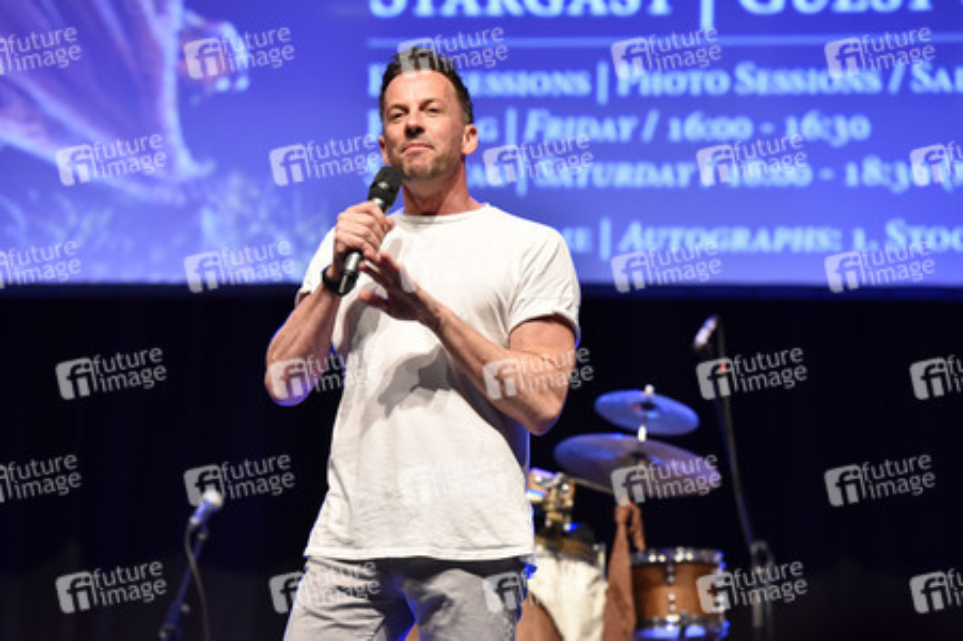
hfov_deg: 12.1
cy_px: 320
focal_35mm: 170
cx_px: 482
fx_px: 4544
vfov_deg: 8.1
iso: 2500
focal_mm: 170
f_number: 4.5
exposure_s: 1/160
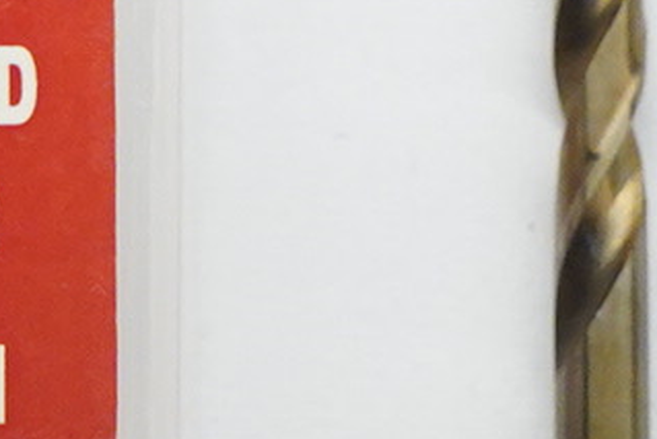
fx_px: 4729
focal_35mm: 259
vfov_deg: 5.3
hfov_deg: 7.9
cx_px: 317
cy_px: 216
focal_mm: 28
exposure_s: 1/100
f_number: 9
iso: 3200
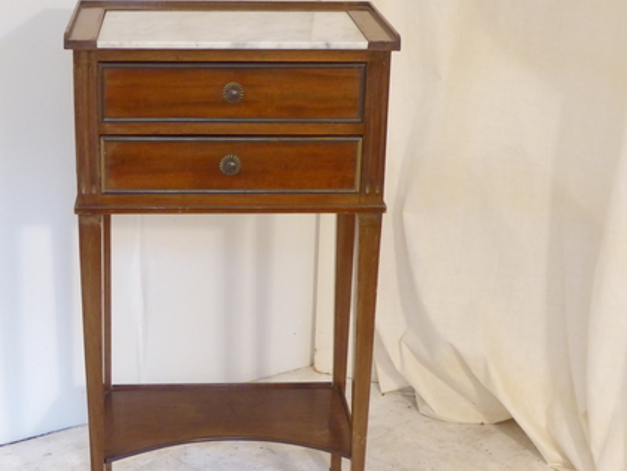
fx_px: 1214
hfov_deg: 28.8
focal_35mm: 67
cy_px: 265
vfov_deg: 21.9
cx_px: 216
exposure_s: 1/8
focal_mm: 8.4
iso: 400
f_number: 4
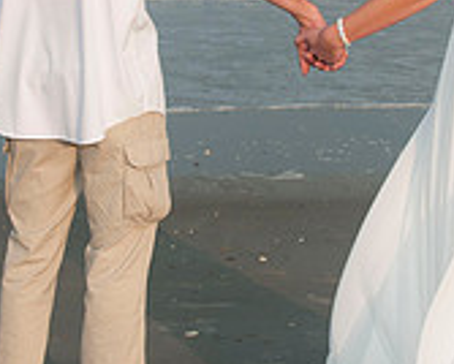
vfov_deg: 12.1
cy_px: 53
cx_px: 291
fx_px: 1708
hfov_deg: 15.1
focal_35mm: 127
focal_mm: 26
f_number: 7.1
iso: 100
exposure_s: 1/250
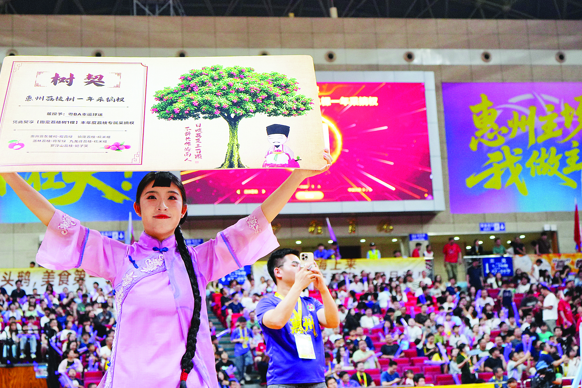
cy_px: 174
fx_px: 1051
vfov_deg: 20.9
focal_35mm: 65
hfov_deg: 30.9
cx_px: 253
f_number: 4.5
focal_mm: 50
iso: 1600
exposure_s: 1/400
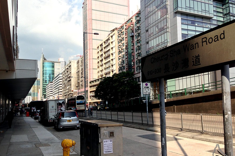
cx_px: 118
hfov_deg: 54.5
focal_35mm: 35
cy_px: 87
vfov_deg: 37.8
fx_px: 228
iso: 50
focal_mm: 4.13
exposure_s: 1/1153
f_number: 2.4
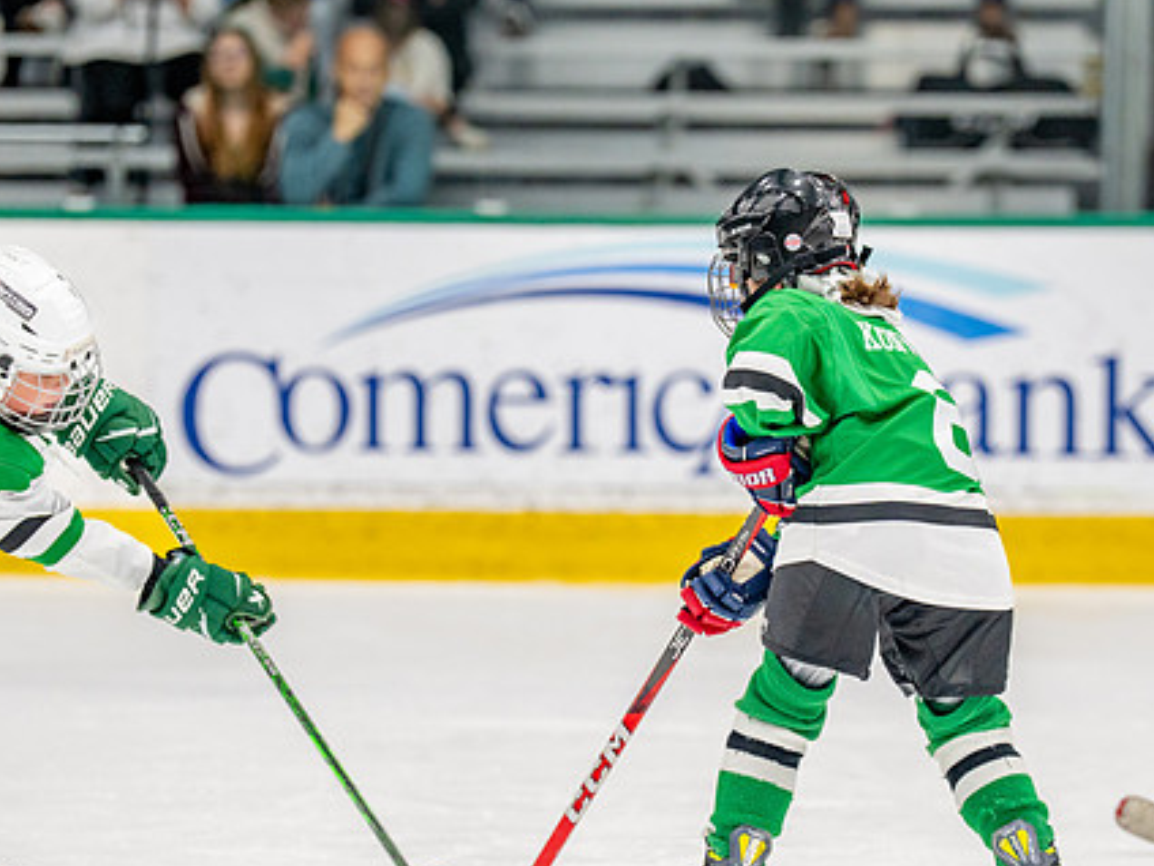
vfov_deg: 5.5
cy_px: 529
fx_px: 8934
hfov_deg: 7.4
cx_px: 700
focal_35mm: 268
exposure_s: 1/1250
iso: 1000
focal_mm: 149
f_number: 2.8
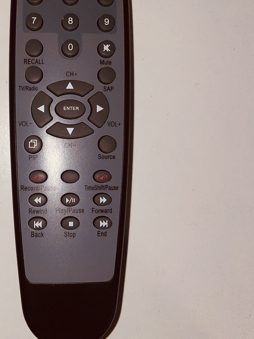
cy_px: 127
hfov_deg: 38.1
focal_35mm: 37
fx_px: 362
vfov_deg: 49.6
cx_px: 79
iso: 50
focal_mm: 4.2
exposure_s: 1/80
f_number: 1.6
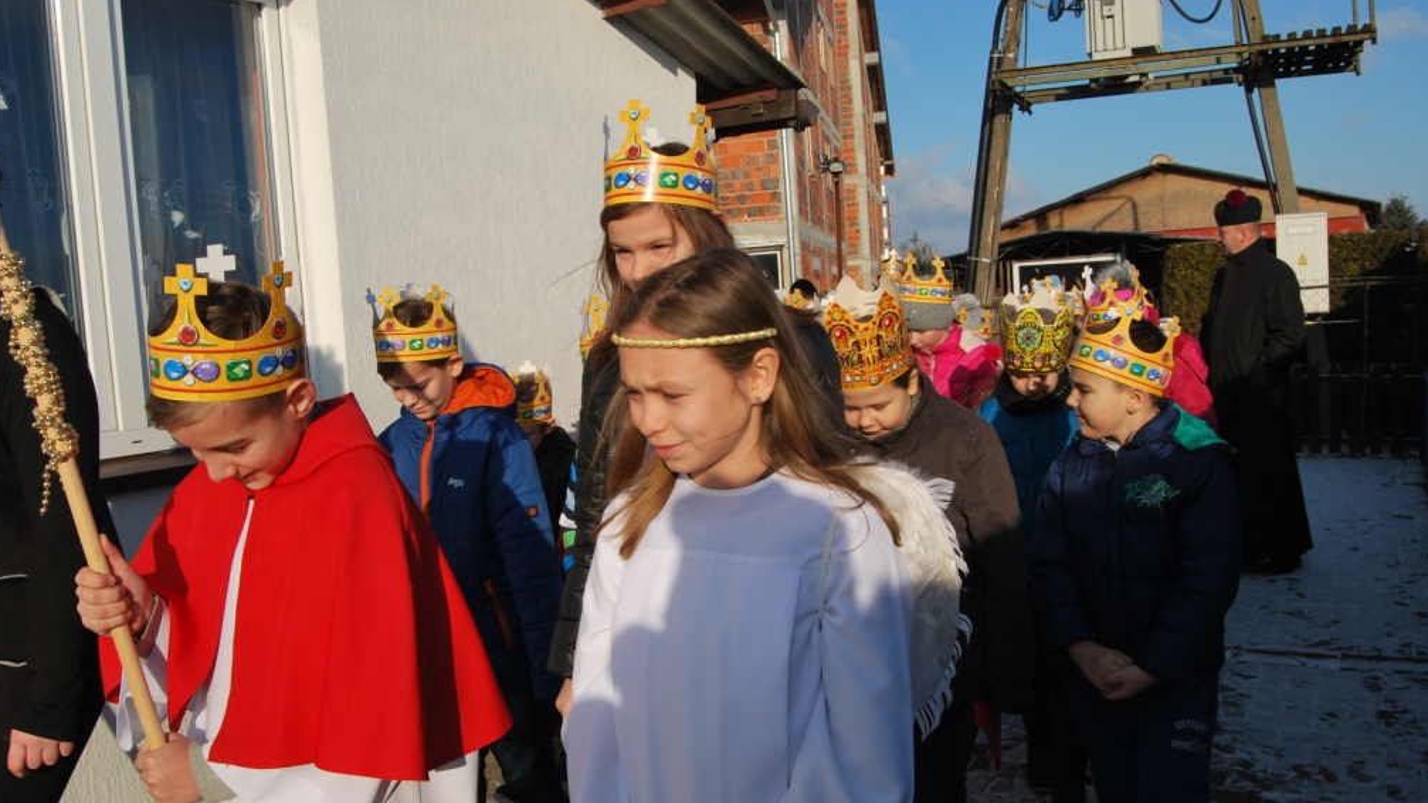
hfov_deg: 61.0
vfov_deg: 36.6
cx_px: 706
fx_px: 1211
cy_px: 426
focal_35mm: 32
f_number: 9
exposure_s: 1/320
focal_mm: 20
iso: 100
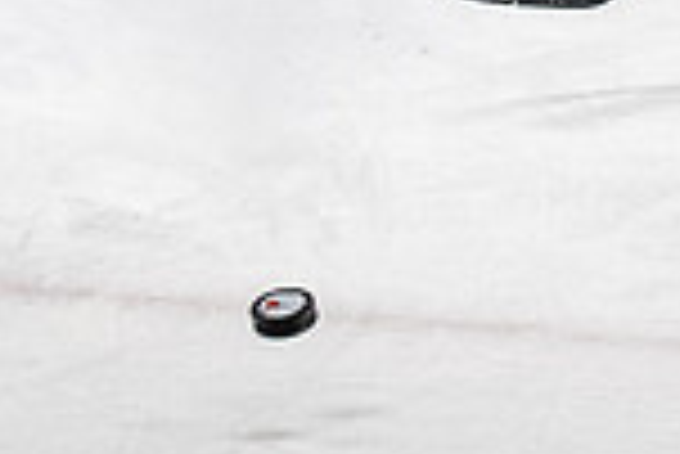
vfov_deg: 1.9
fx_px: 13726
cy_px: -744
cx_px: 1082
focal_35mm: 726
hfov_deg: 2.8
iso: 2000
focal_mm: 86
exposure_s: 1/800
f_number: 3.2
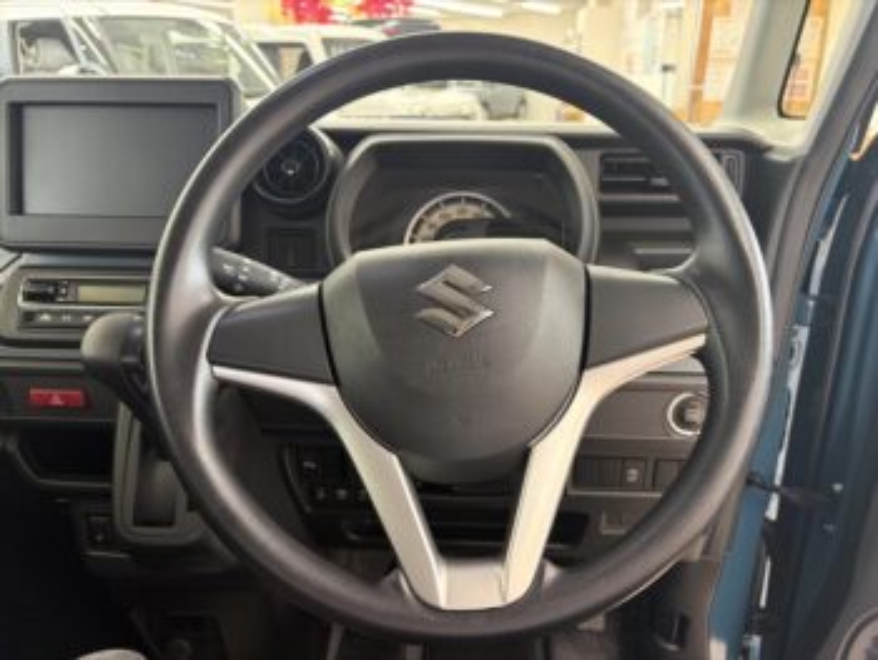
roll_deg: +0.1
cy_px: 330
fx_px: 660
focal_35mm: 26
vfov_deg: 53.1
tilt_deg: -19.9
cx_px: 439
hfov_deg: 67.3
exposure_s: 1/50
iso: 160
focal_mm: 5.96
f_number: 1.6
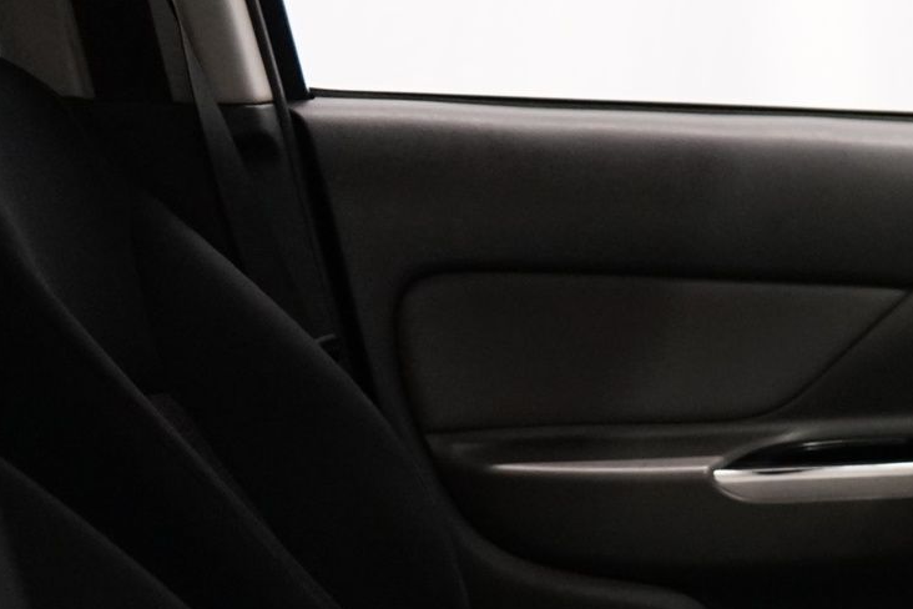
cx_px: 1353
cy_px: 758
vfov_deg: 13.4
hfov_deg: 18.4
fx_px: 2511
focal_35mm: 99
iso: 2500
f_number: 3.5
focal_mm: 29
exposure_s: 1/160
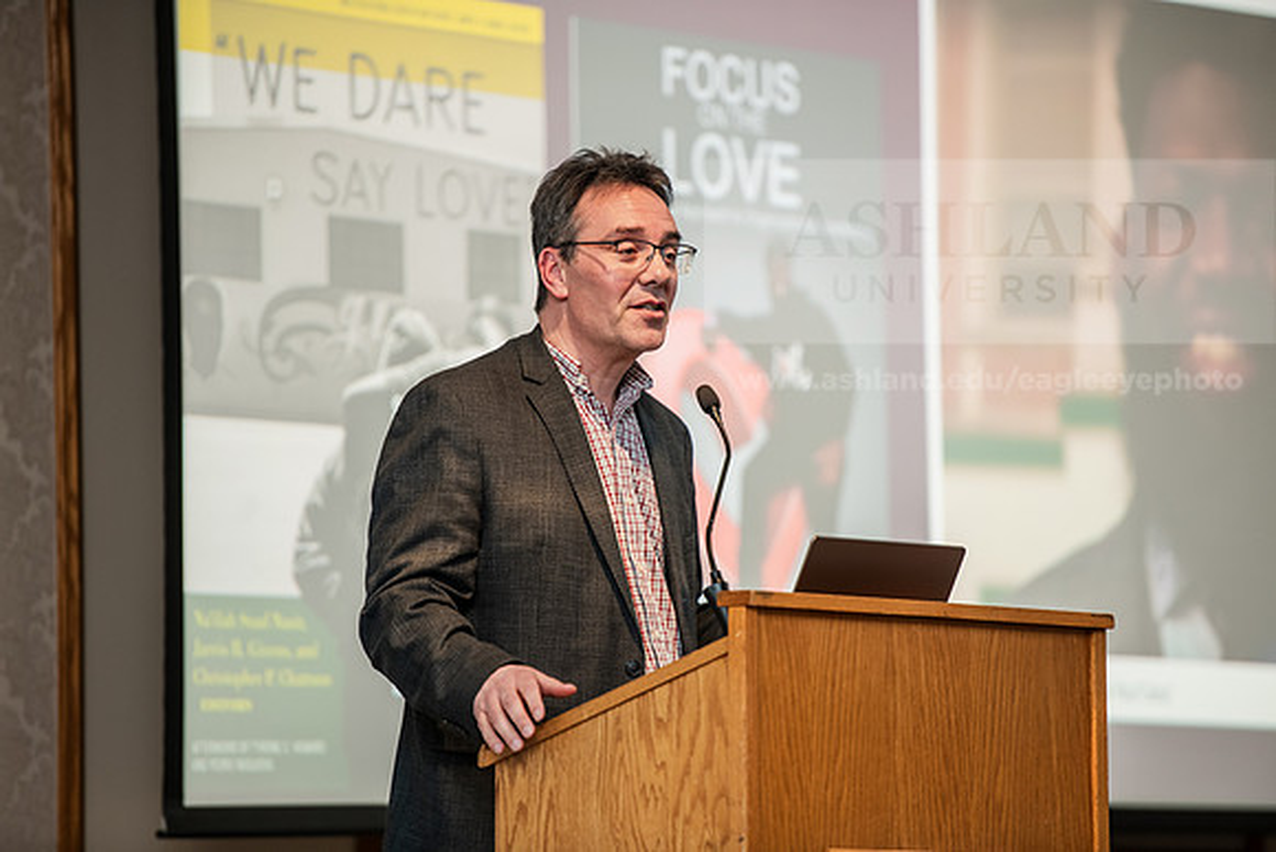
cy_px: 426
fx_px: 6736
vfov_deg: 7.2
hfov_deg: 10.8
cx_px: 638
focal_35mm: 190
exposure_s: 1/200
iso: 800
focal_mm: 190
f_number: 3.2
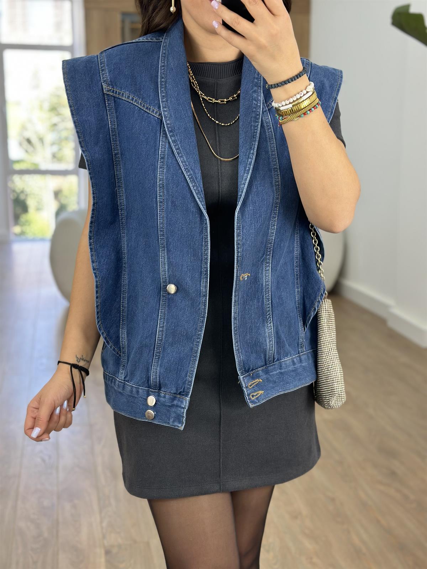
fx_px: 789
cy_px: 284
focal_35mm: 48
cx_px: 214
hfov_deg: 30.3
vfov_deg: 39.7
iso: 80
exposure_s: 1/100
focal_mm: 6.86
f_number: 1.78
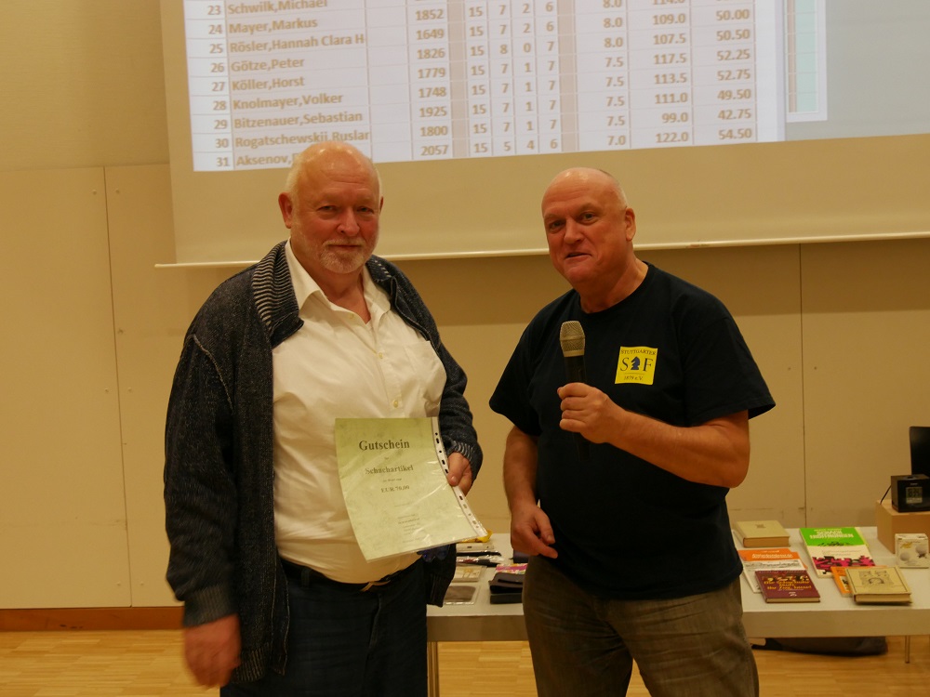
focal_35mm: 48
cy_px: 348
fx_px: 1290
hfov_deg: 39.7
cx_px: 465
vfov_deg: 30.3
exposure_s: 1/60
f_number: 5.6
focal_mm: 24
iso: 1250
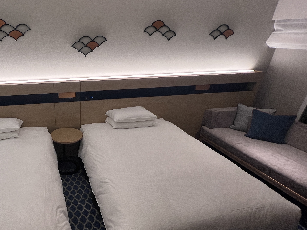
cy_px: 133
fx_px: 195
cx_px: 72
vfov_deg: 60.8
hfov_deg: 70.5
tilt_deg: -26.0
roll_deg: +1.3
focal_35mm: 22
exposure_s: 1/100
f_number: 1.8
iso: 160
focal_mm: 1.57
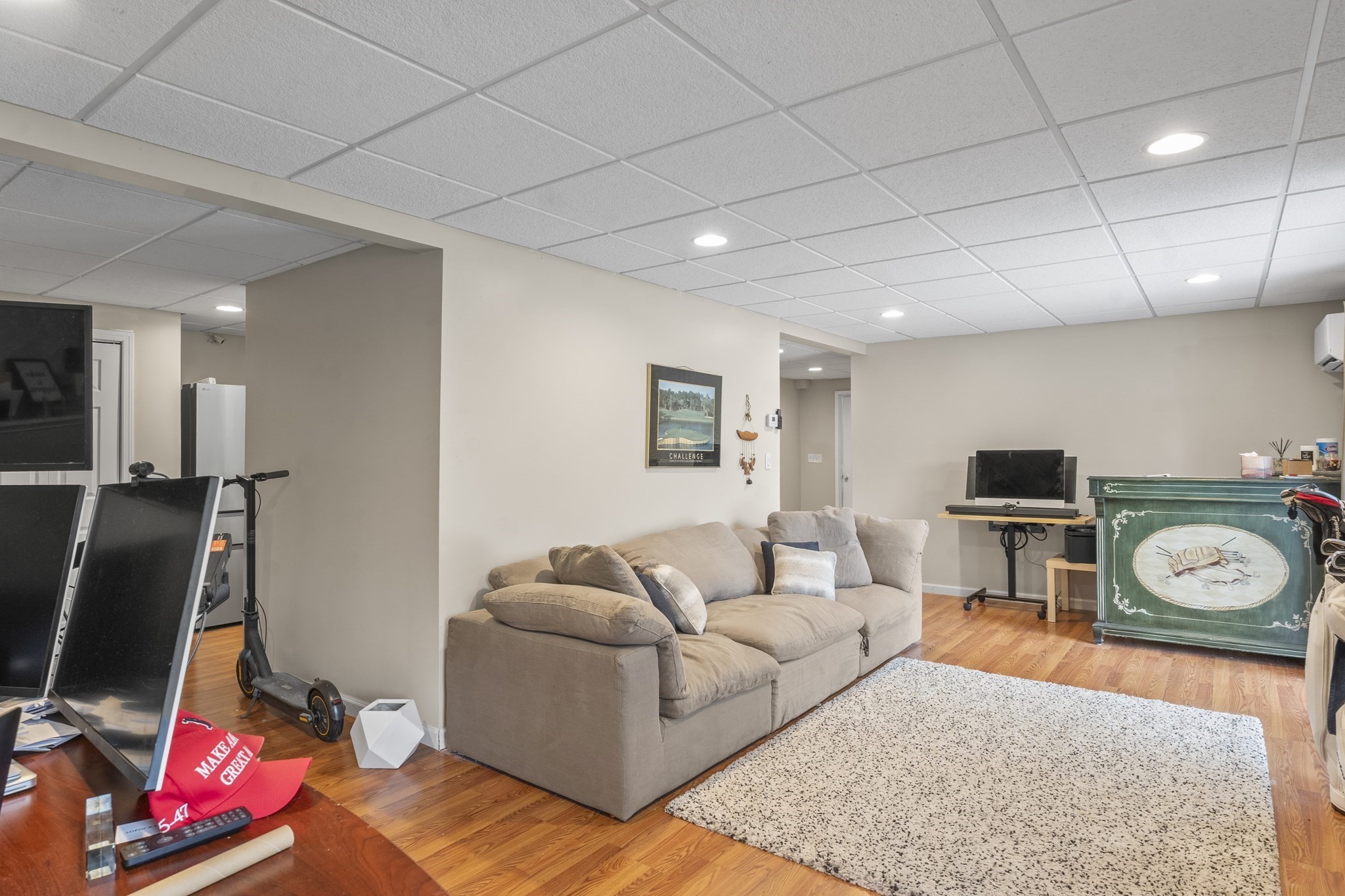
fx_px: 699
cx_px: 672
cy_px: 448
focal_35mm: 19
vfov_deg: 65.4
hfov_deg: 87.8
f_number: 8
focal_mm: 18.7
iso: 800
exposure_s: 1/3
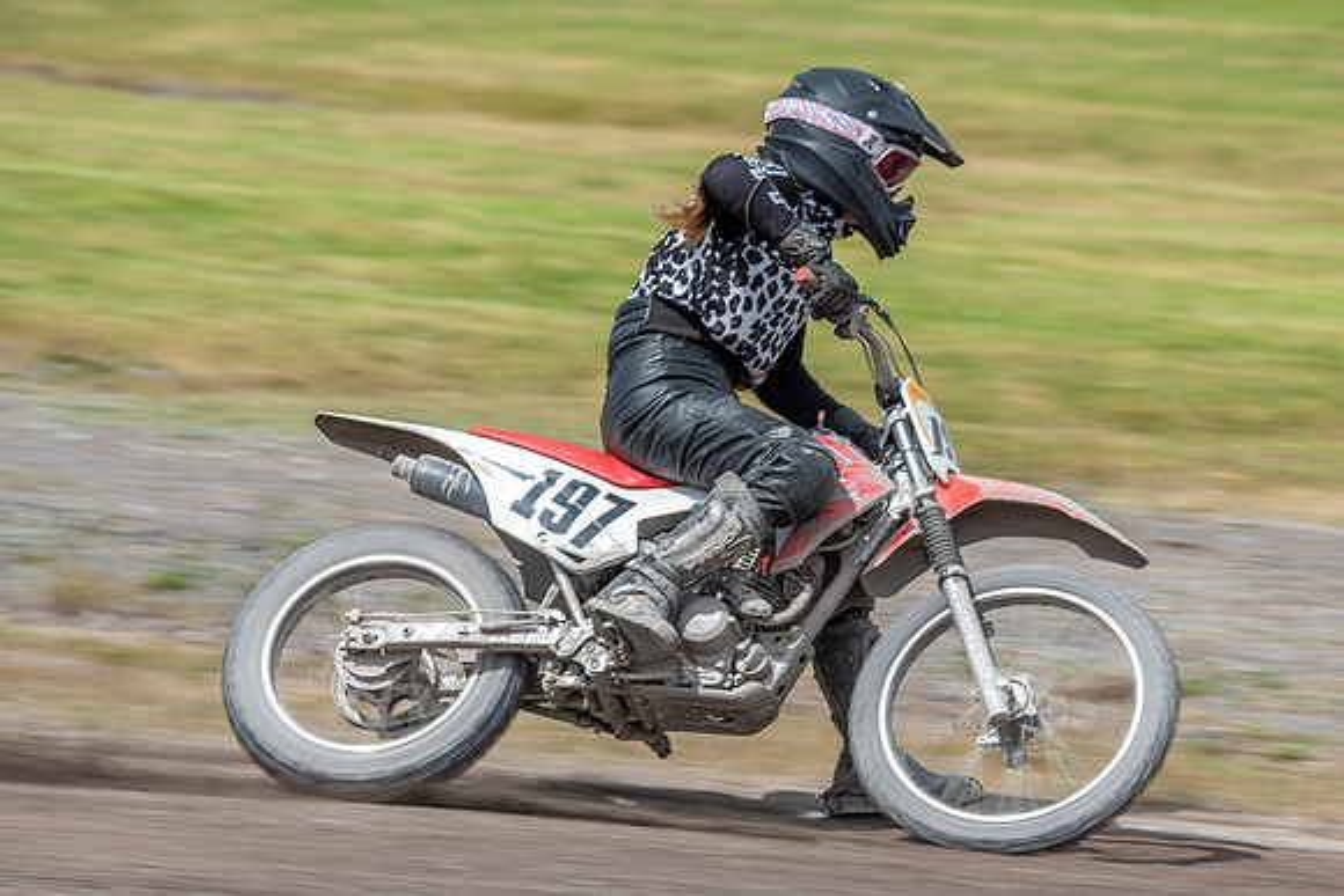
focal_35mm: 392
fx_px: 14636
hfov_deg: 5.3
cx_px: 765
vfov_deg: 3.5
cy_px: 503
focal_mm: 310
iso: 160
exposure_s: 1/250
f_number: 8
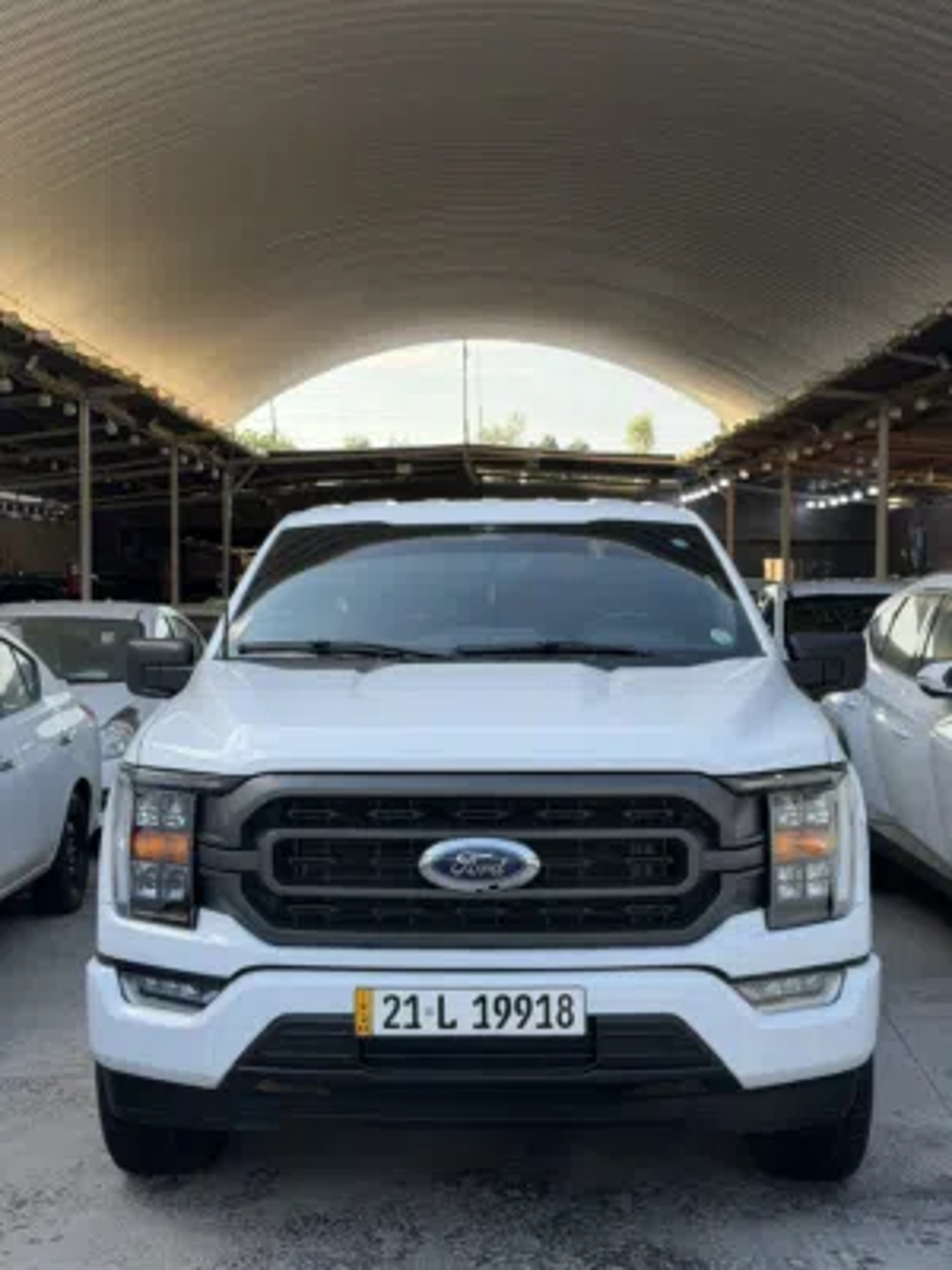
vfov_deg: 39.7
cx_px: 476
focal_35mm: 48
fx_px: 1760
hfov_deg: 30.3
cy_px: 635
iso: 80
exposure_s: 1/786
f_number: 1.78
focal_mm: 6.76
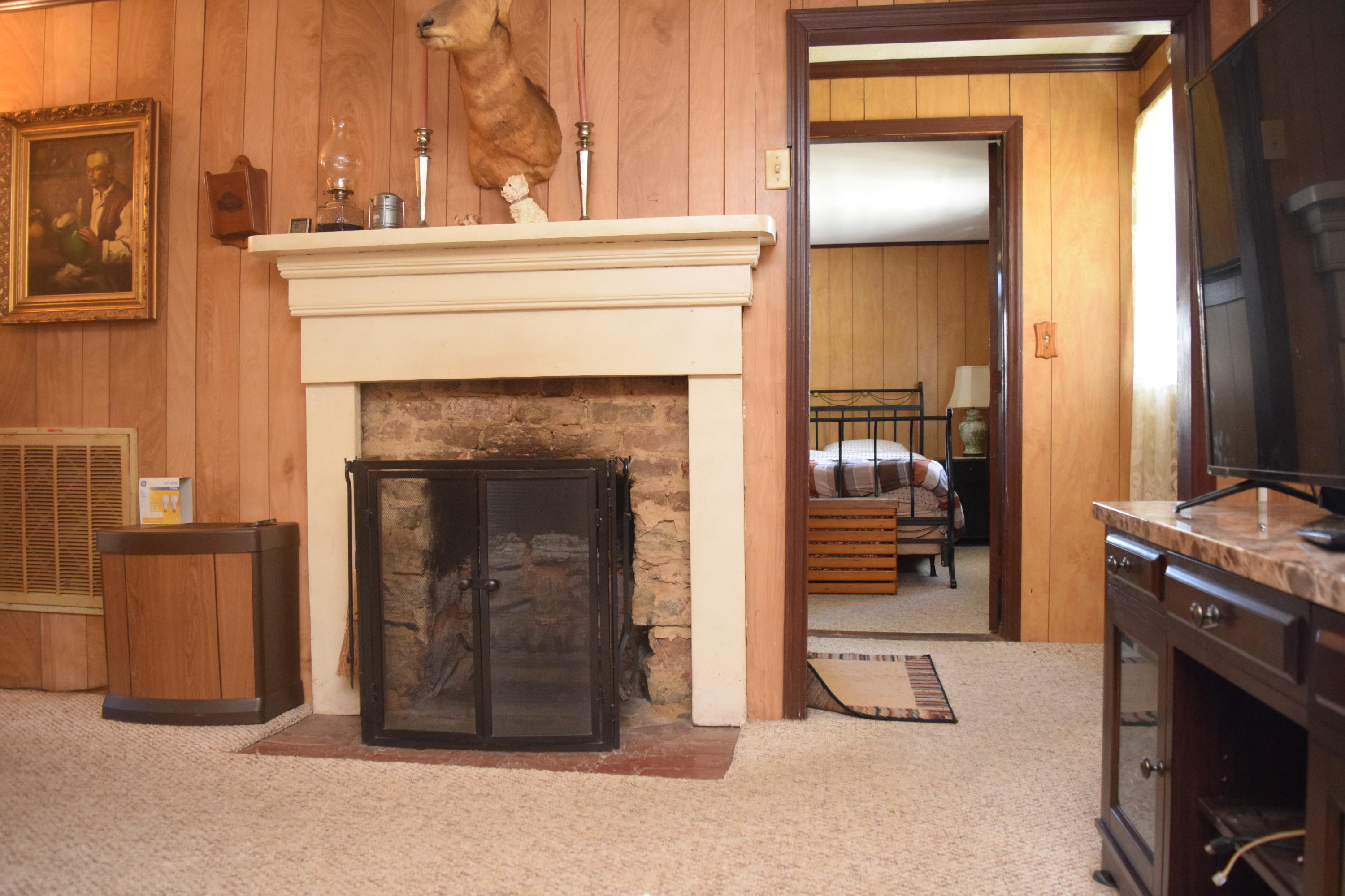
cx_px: 672
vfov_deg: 47.9
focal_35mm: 27
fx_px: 1009
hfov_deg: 67.4
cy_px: 448
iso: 3200
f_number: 4
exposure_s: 1/60
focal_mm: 18
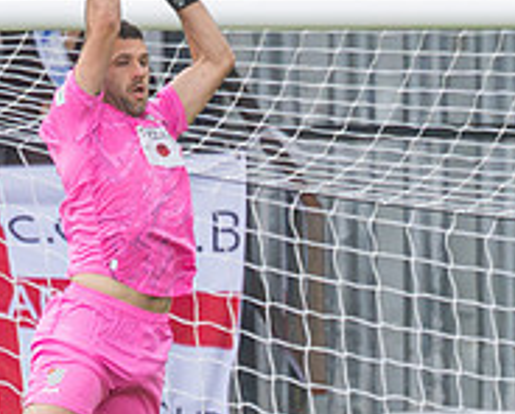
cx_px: 49
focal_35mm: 2477
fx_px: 37835
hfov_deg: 0.8
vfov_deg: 0.6
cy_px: 403
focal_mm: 300
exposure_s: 1/1250
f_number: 2.8
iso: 500
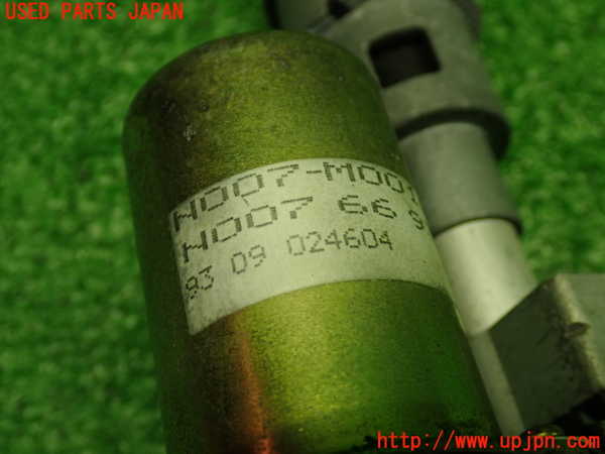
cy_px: 227
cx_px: 302
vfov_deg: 29.1
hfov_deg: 38.2
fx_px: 874
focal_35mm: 50
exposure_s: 1/50
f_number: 3.2
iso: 320
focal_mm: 9.01
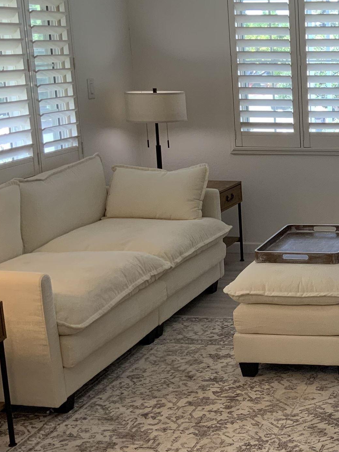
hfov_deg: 21.4
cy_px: 243
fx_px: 836
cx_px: 401
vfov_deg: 30.3
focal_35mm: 64
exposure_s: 1/60
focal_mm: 3
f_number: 1.8
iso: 40
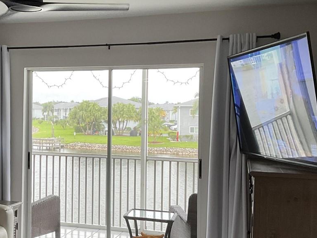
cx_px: 48
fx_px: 550
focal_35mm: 60
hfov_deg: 31.1
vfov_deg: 24.4
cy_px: 125
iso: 40
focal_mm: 3
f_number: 1.8
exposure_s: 1/60
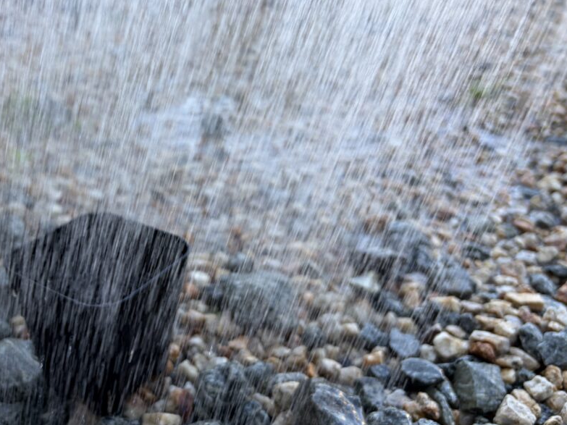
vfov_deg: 41.8
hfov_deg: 53.3
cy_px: 195
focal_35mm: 34
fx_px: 557
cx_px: 206
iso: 40
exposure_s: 1/245
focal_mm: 5.96
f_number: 1.6
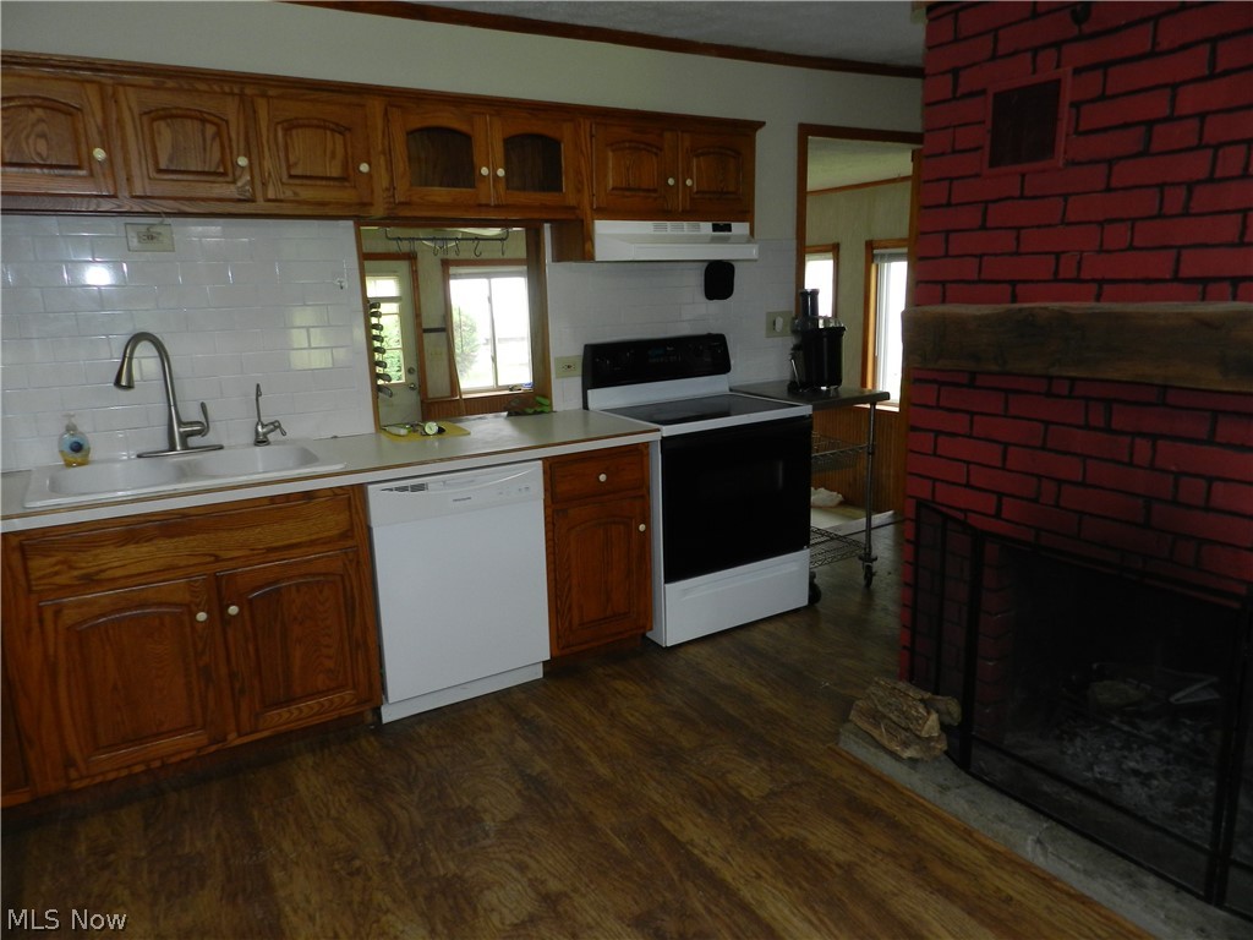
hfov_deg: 73.9
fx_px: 833
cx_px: 626
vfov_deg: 58.9
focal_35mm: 23
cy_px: 470
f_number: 3.4
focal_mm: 4
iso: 200
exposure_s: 1/30
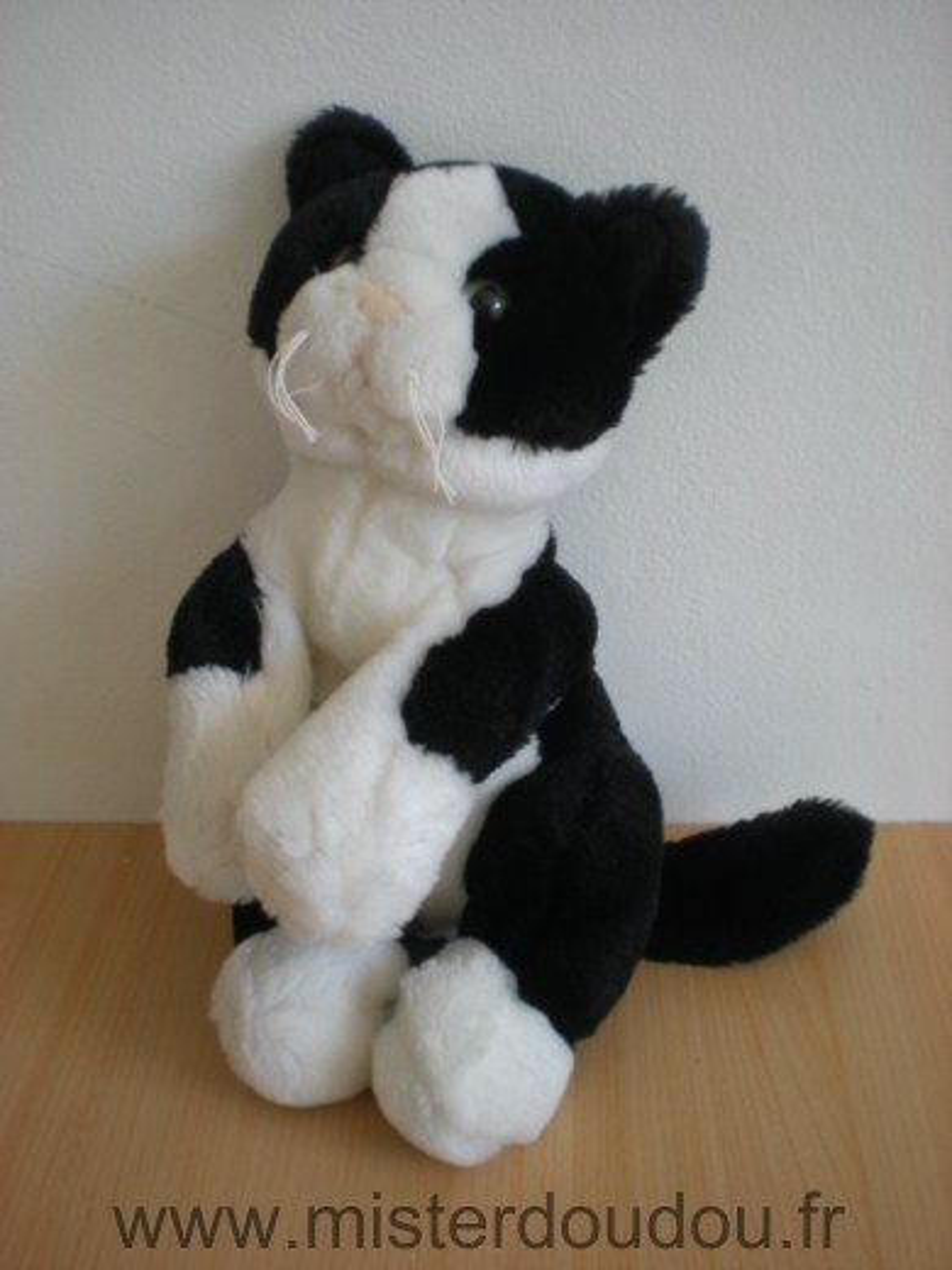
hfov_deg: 37.7
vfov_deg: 49.0
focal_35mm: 38
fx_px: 1393
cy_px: 635
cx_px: 476
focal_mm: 6.3
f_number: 3.1
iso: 64
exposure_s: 1/22.6
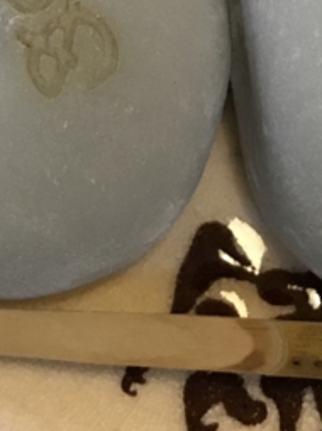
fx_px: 1404
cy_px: -48
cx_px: 190
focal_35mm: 113
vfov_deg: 16.9
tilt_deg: -77.2
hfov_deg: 13.1
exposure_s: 1/15
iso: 50
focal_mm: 3.99
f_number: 1.8
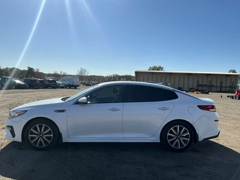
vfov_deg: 49.7
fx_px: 194
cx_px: 120
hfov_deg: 63.4
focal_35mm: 28
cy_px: 90
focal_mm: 3
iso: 25
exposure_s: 1/3125
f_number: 1.8
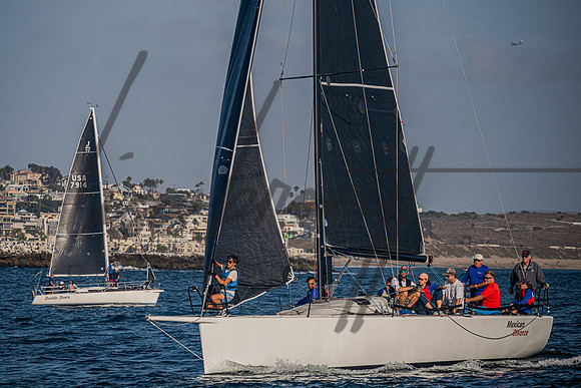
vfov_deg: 6.0
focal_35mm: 229
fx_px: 3701
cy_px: 172
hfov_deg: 9.0
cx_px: 252
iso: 400
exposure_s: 1/2000
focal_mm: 200
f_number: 6.3
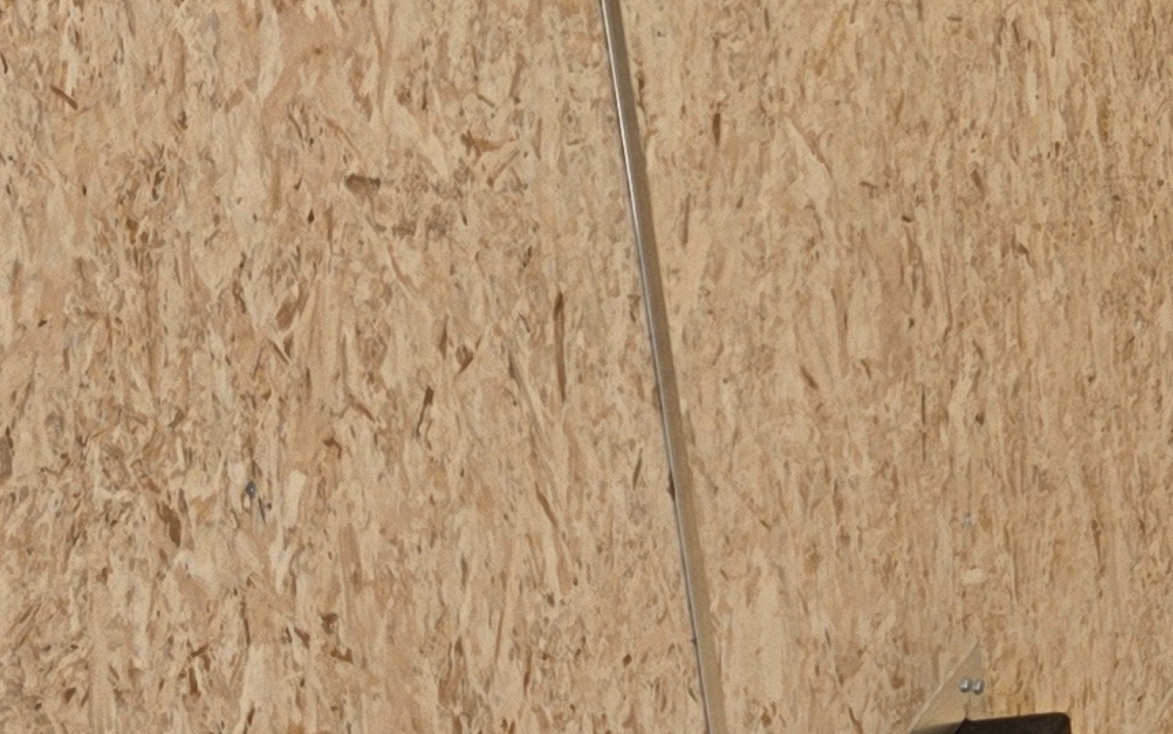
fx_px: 3646
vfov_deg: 10.9
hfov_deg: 14.5
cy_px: -476
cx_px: 2474
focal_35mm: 114
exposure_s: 1/359
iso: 25
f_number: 1.7
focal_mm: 6.3
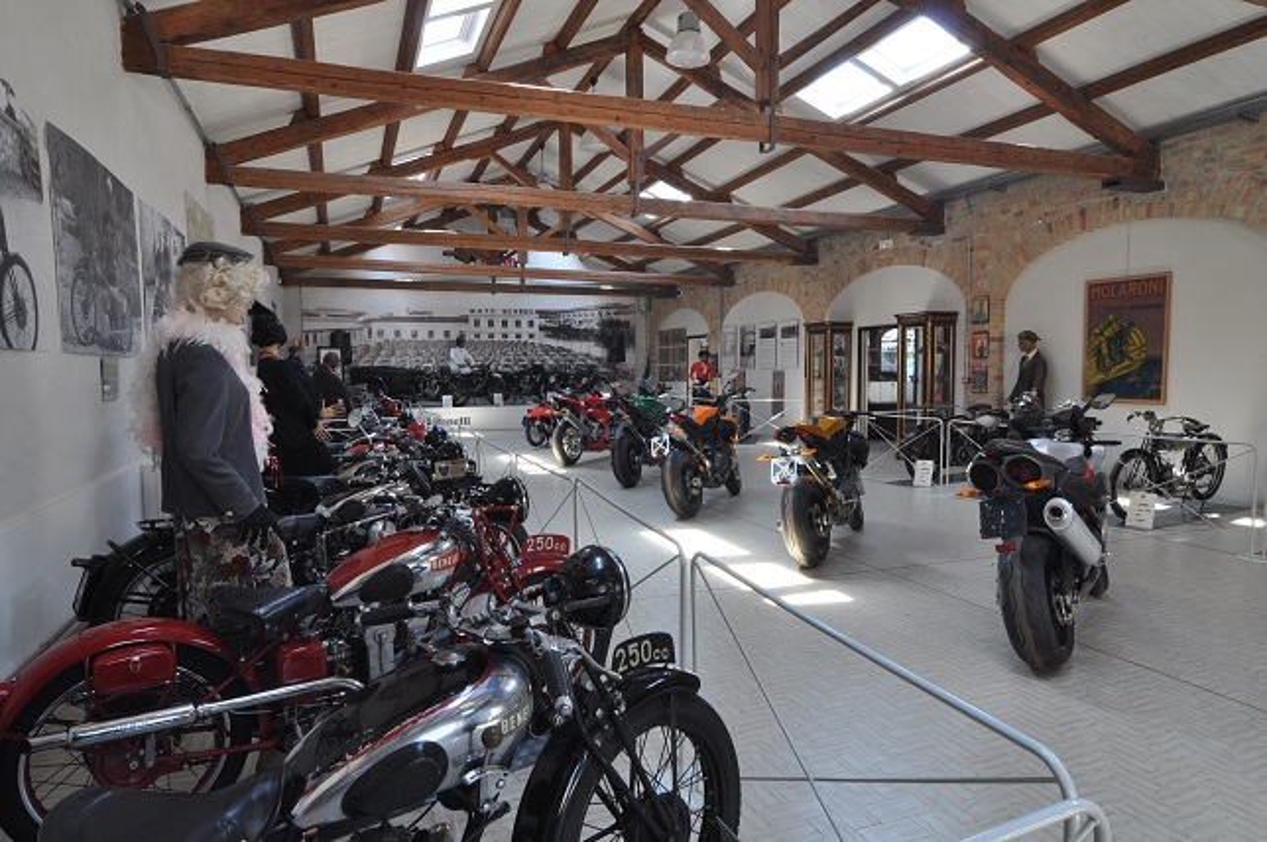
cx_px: 634
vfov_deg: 59.4
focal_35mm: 21
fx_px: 738
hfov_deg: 81.3
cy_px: 421
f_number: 13
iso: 500
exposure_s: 1/13
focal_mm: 14
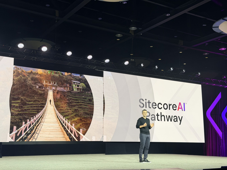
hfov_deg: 39.7
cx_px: 114
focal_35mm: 48
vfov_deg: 30.3
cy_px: 85
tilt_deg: +9.3
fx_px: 315
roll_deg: +0.0
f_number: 1.78
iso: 64
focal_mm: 6.76
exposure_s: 1/100
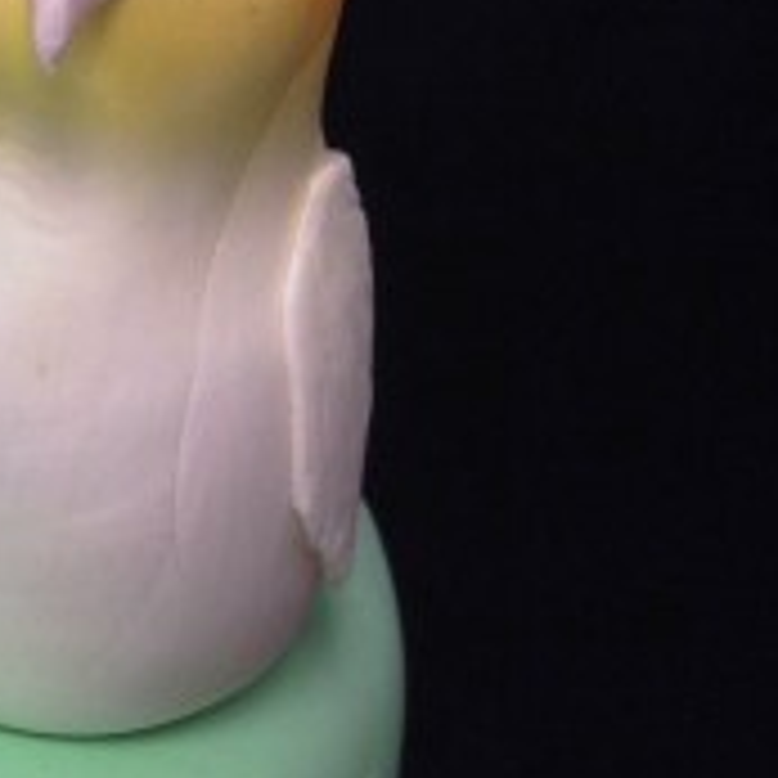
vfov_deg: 16.0
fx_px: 2746
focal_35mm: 108
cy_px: 184
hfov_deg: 14.6
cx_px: -497
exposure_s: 1/30
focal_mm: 3.3
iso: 32
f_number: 2.4
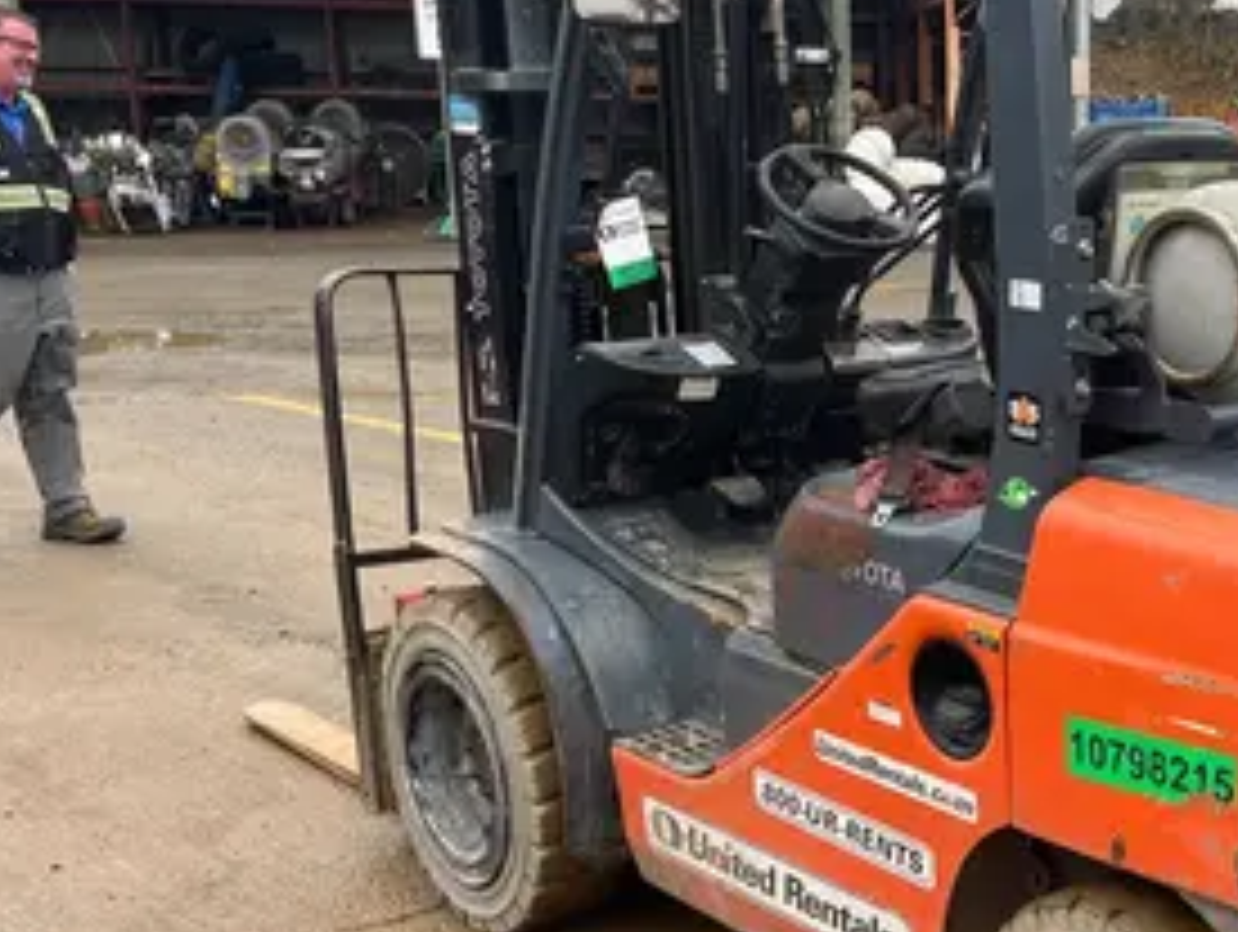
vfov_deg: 28.1
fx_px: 1862
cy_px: 525
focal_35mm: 52
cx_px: 1121
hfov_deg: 34.6
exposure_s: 1/400
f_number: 1.6
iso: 50
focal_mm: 5.1
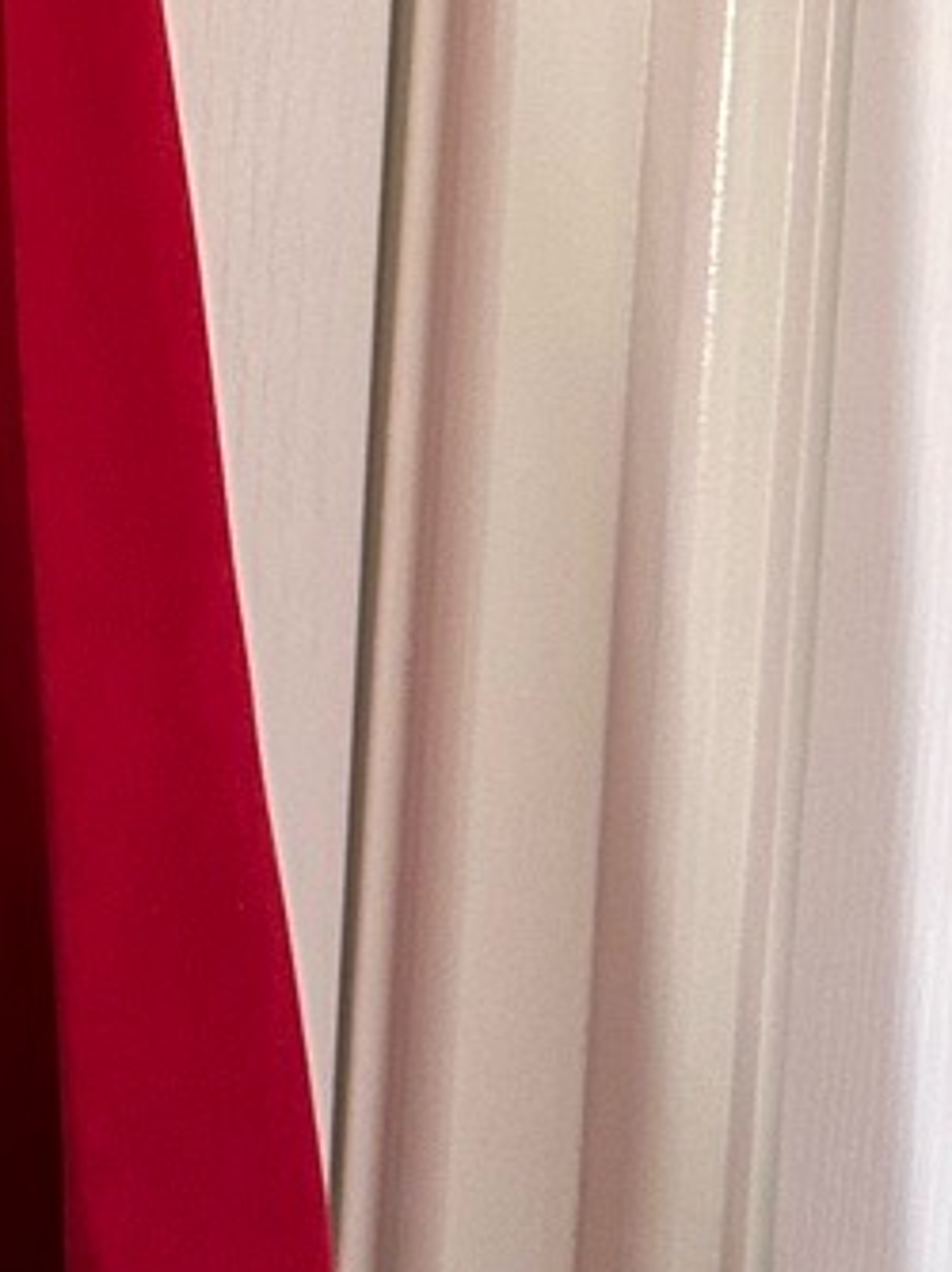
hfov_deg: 11.0
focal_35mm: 115
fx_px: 4222
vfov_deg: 16.9
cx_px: -1283
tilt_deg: -5.6
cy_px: 156
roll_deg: -1.1
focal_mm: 6.86
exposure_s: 1/60
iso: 320
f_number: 1.78
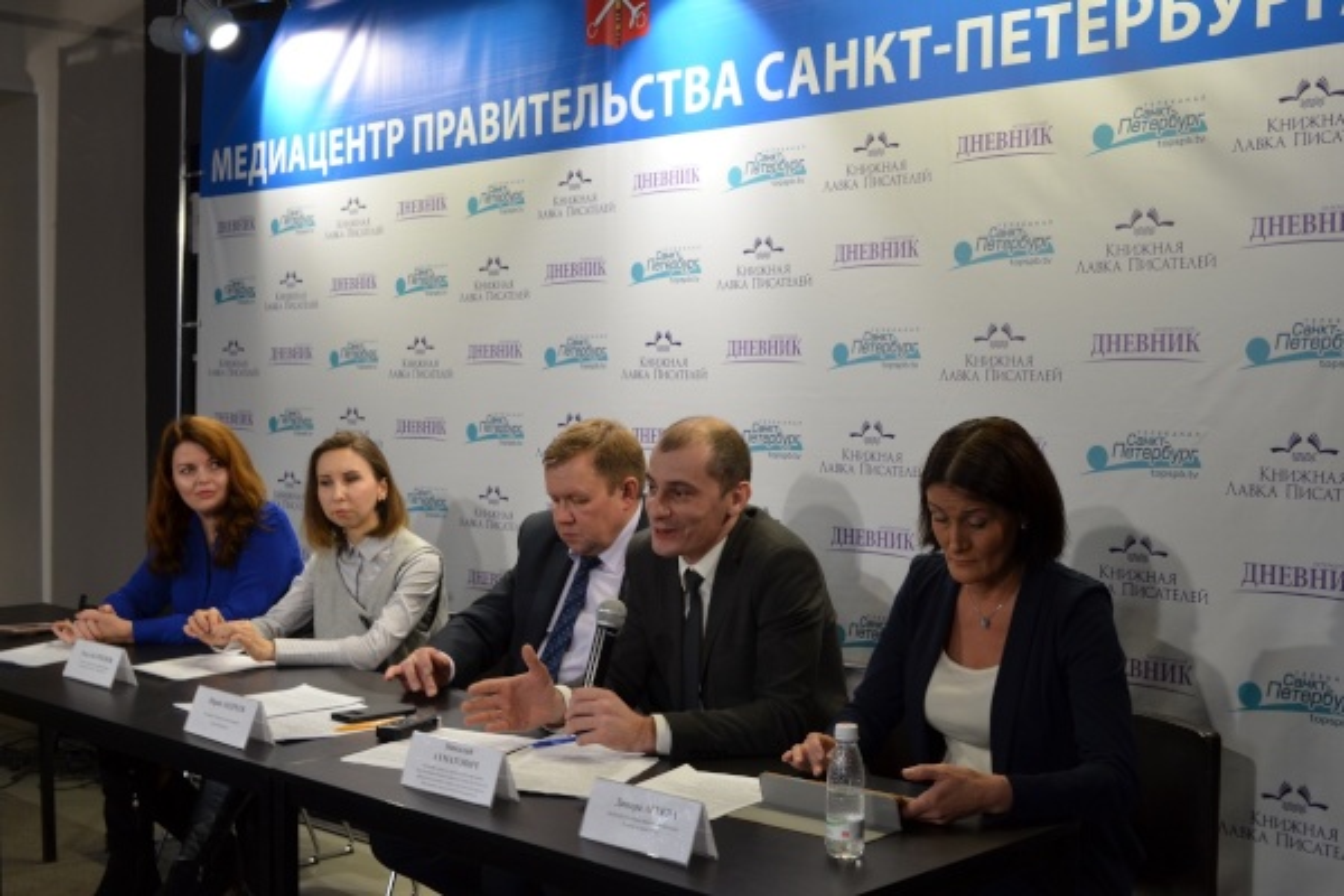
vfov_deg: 29.9
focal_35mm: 45
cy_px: 448
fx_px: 1680
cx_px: 672
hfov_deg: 43.6
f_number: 9
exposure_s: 1/25
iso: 400
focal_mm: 30
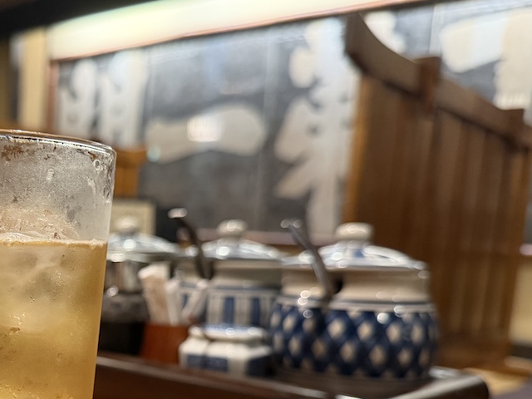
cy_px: 338
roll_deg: -3.4
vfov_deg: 31.1
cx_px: 88
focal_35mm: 45
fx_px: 692
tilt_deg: -8.4
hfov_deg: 40.0
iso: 800
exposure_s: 1/60
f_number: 1.78
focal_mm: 6.76
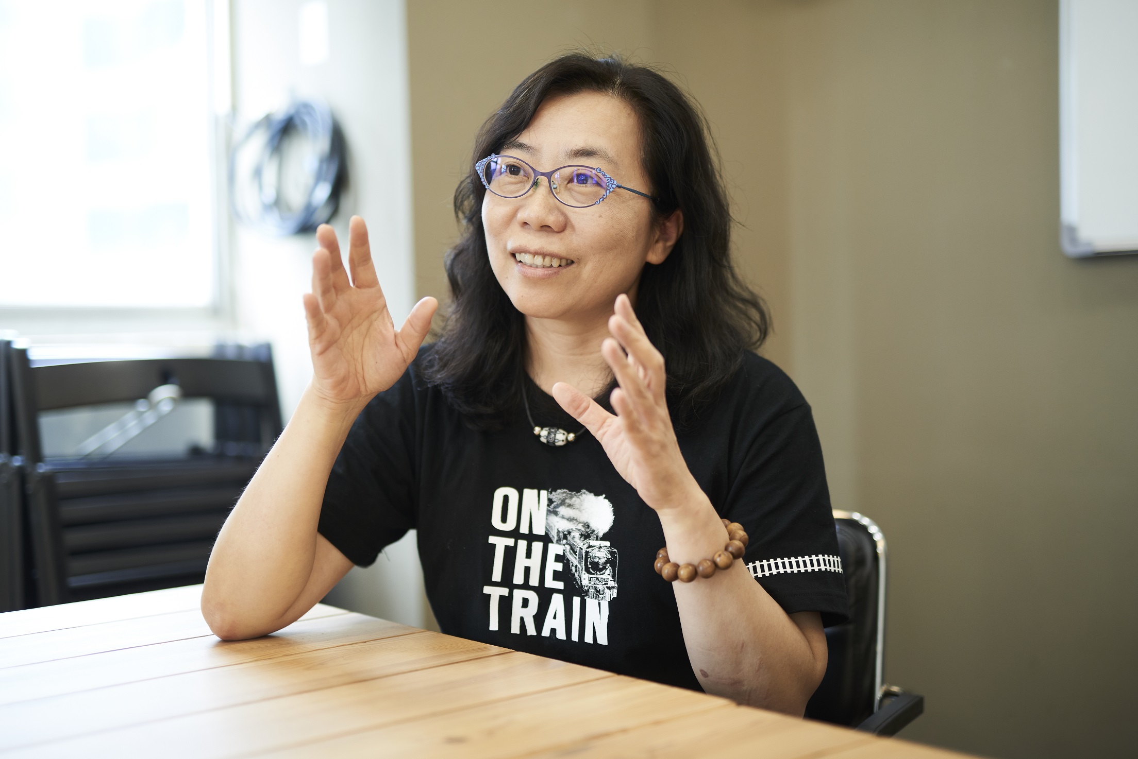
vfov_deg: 27.0
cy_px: 380
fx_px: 1581
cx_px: 569
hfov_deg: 39.6
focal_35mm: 50
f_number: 1.4
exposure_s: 1/250
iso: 800
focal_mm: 50
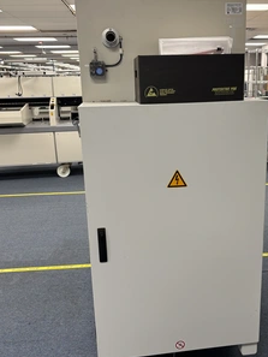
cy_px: 173
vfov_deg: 52.6
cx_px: 166
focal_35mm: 35
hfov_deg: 40.5
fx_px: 361
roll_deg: +0.6
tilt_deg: -14.6
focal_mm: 5.96
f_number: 1.6
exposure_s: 1/60
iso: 80
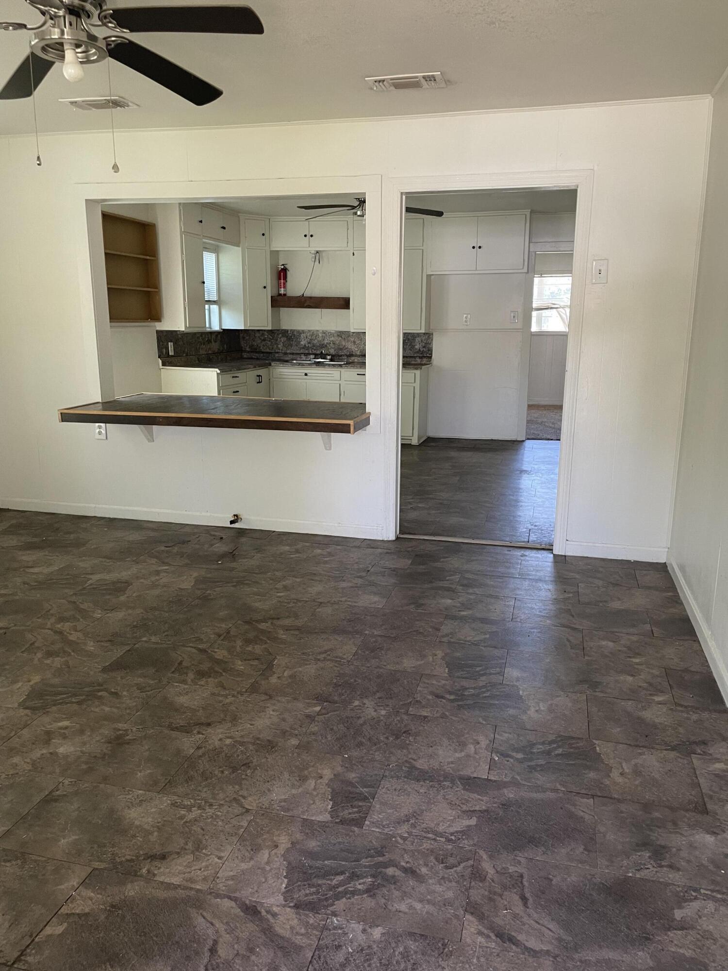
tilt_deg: -12.6
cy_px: 486
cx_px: 364
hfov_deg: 53.1
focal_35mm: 26
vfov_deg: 67.3
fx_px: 729
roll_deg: -0.6
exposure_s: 1/74
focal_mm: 4.2
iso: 125
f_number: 1.6
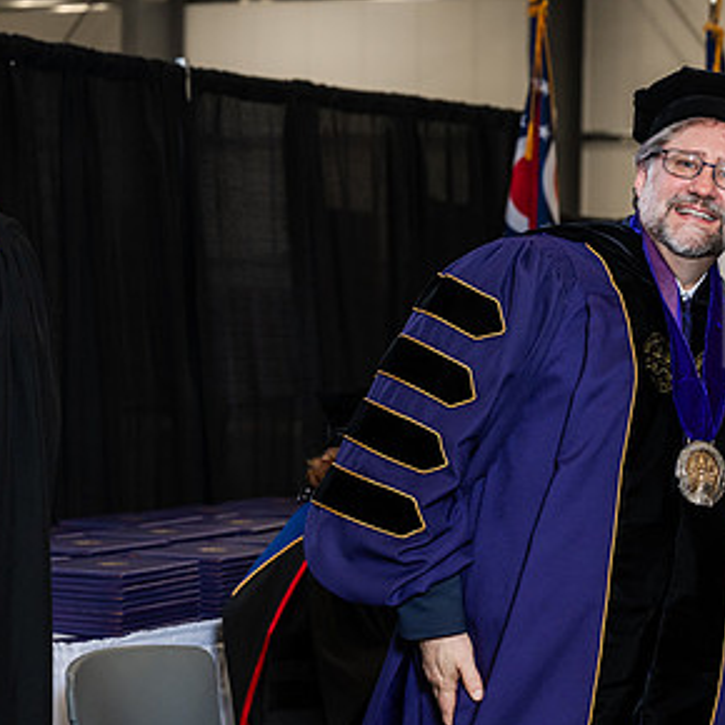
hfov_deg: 15.1
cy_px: 461
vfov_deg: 15.3
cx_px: 648
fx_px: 2701
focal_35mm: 114
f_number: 4.5
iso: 1250
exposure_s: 1/200
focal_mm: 67
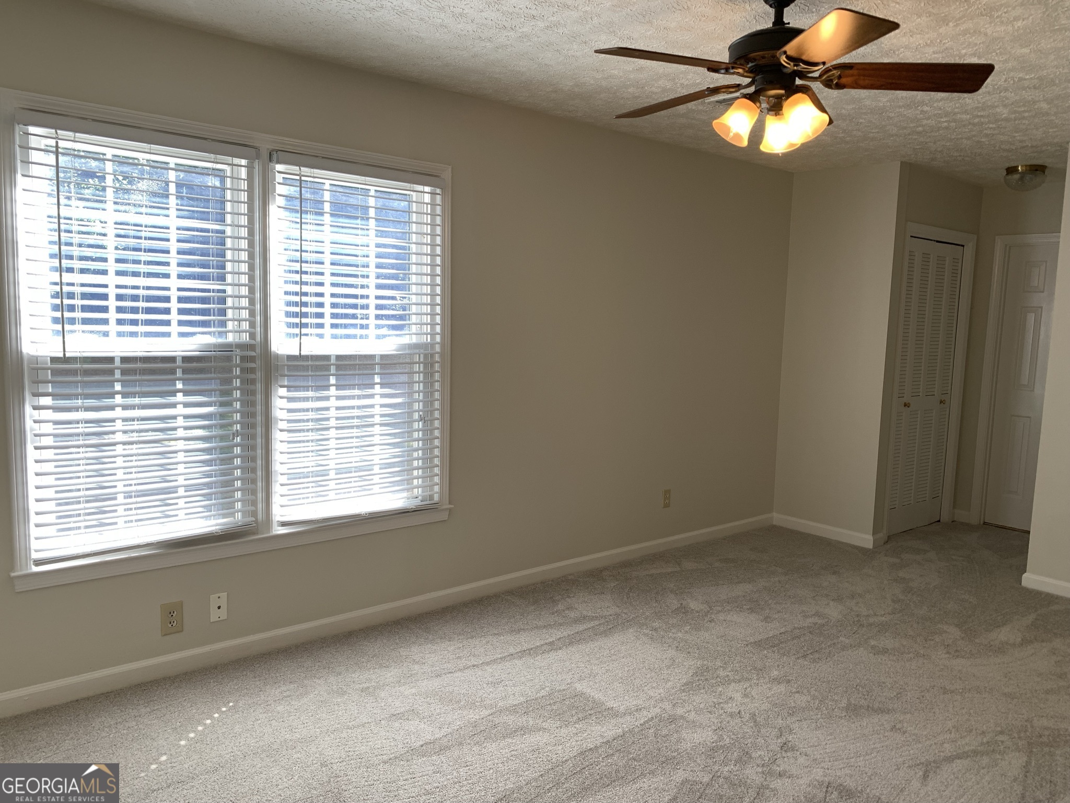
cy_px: 402
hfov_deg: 67.3
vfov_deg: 53.1
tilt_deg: -5.4
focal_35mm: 26
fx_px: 804
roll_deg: -1.7
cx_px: 535
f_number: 1.8
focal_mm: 4.25
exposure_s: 1/120
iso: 32
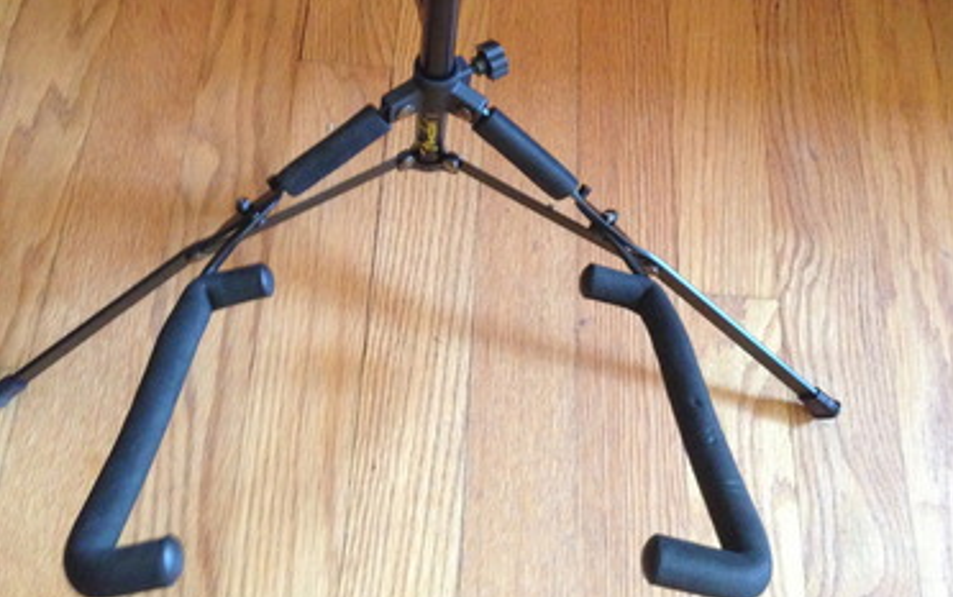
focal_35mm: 47
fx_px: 1221
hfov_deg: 42.6
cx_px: 478
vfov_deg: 27.0
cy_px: 126
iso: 500
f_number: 2.4
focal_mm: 4.13
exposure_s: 1/15
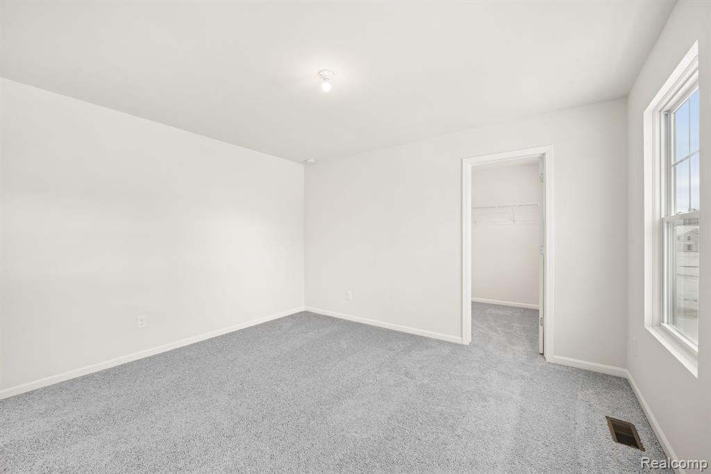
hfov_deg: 104.2
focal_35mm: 14
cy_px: 237
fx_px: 277
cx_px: 356
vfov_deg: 81.2
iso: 100
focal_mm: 14
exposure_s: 1/2
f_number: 9
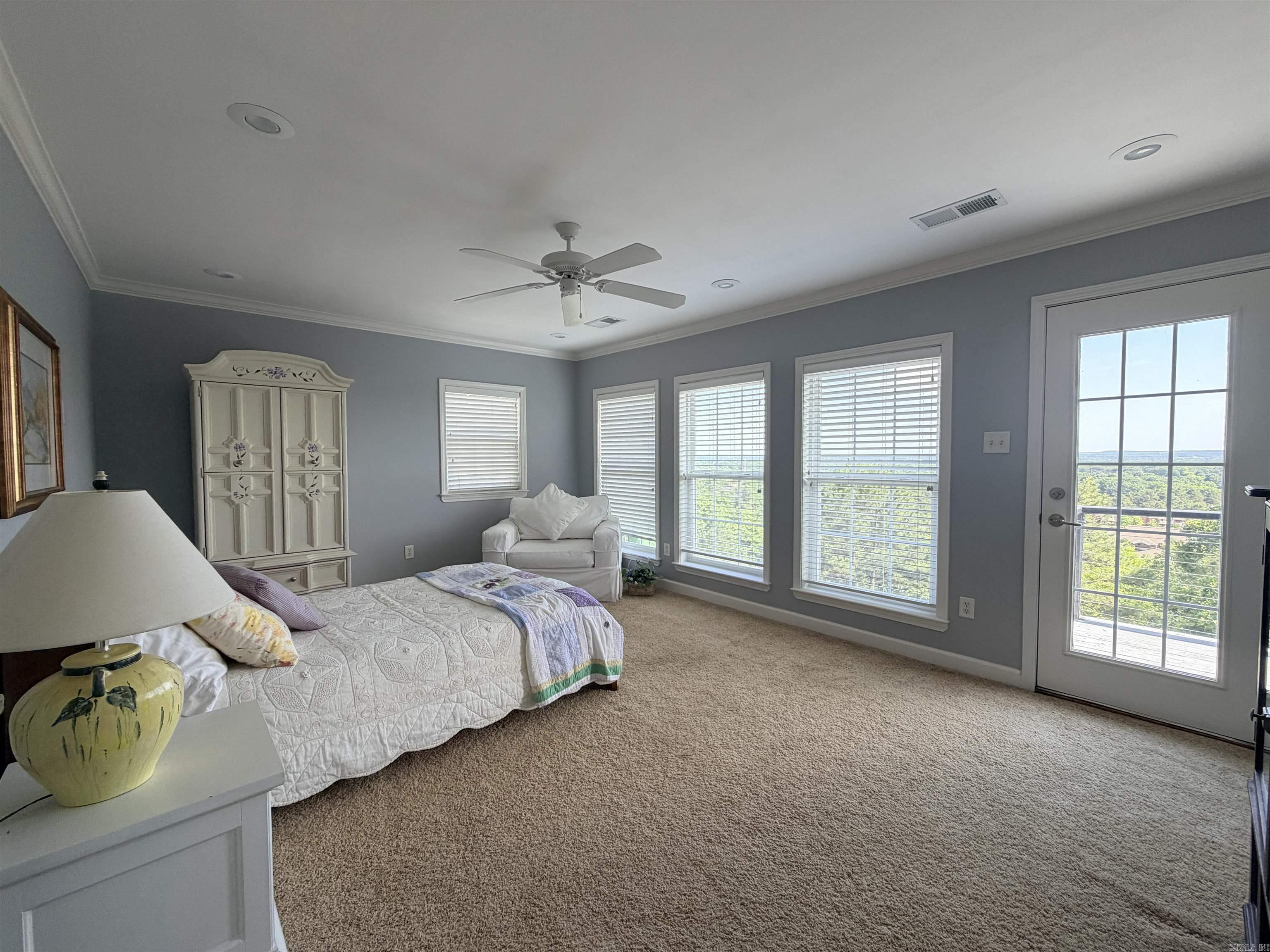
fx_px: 514
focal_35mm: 14
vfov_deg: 85.7
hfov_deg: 102.1
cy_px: 476
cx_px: 635
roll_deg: +0.7
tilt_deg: -1.2
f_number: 2.2
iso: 80
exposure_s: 1/121
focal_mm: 2.22
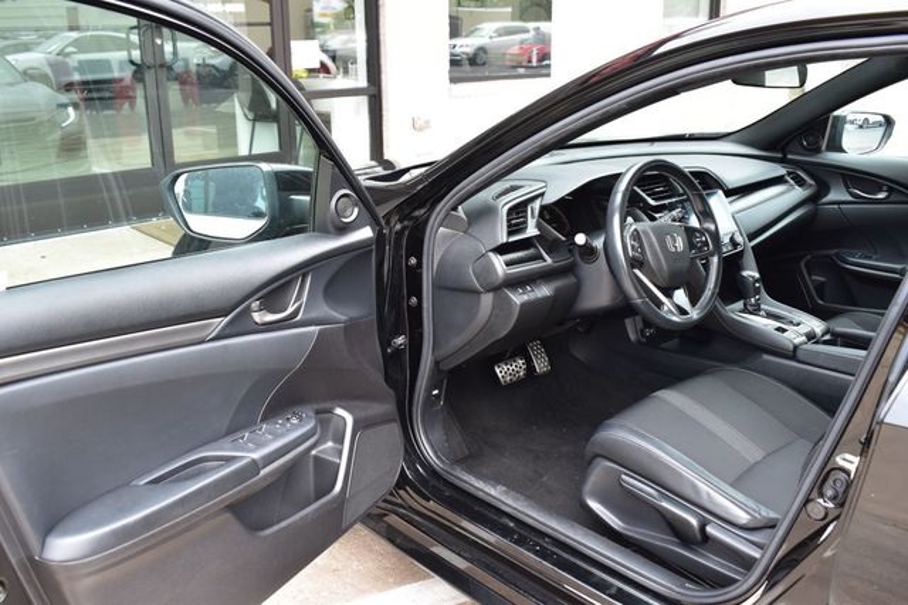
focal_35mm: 33
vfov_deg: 39.9
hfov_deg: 57.2
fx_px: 832
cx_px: 454
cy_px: 302
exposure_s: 1/50
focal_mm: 22
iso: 400
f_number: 8
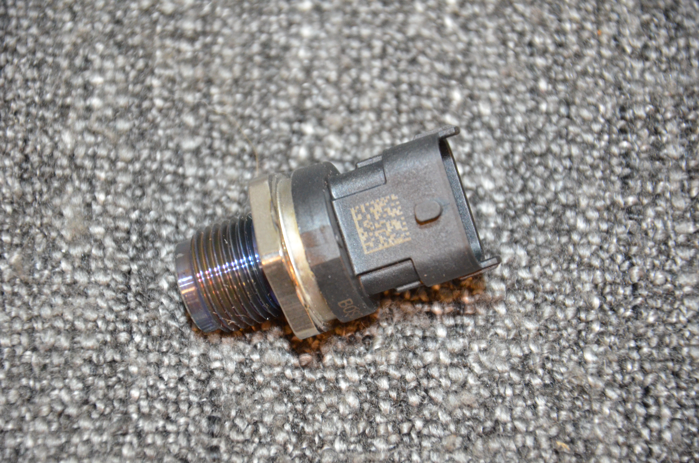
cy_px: 232
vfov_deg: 8.7
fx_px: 3052
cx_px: 350
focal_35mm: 158
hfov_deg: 13.1
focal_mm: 105
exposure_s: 1/60
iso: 2500
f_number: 6.3
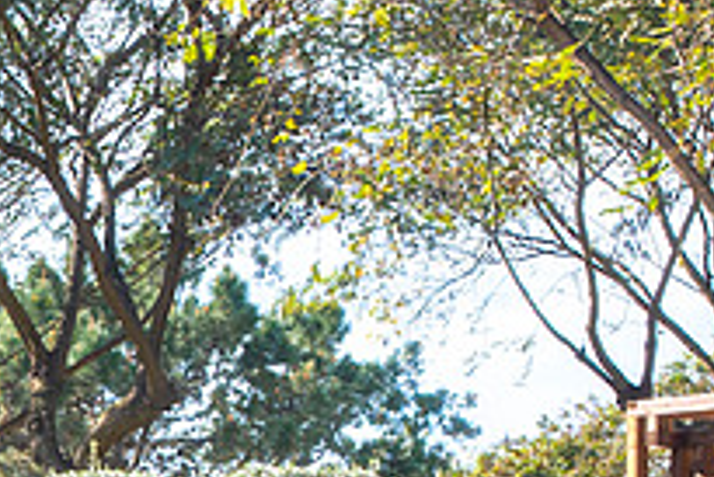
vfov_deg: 6.9
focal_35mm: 198
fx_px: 3930
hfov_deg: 10.1
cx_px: -282
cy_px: 608
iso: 400
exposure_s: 1/80
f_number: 5.6
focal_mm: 52
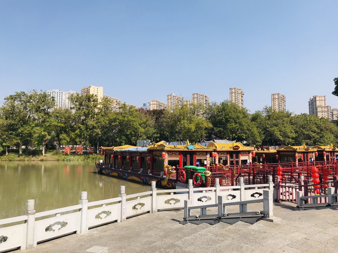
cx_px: 169
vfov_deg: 49.7
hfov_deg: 63.4
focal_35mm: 28
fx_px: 273
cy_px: 126
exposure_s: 1/2457
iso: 20
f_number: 1.8
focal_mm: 3.99
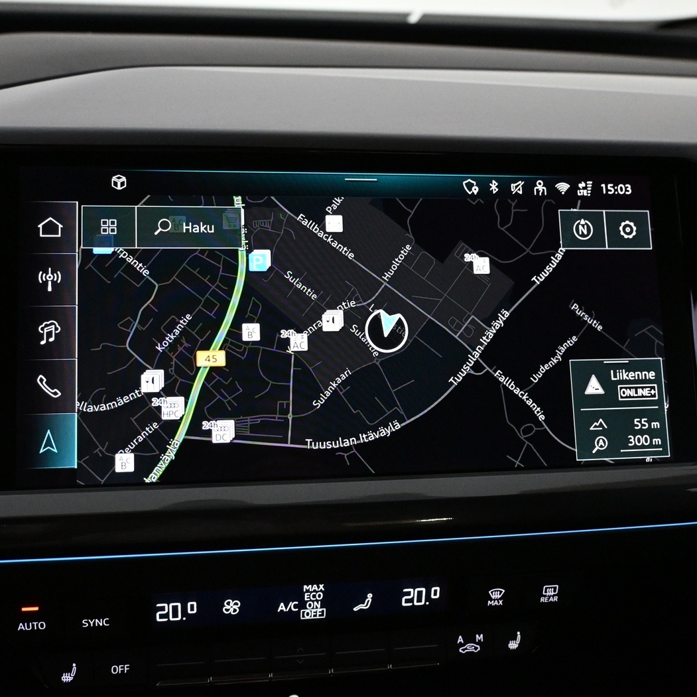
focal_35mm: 38
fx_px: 873
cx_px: 337
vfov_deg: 43.5
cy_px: 340
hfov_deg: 43.5
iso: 4000
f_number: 3.8
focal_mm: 19.5
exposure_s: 1/160
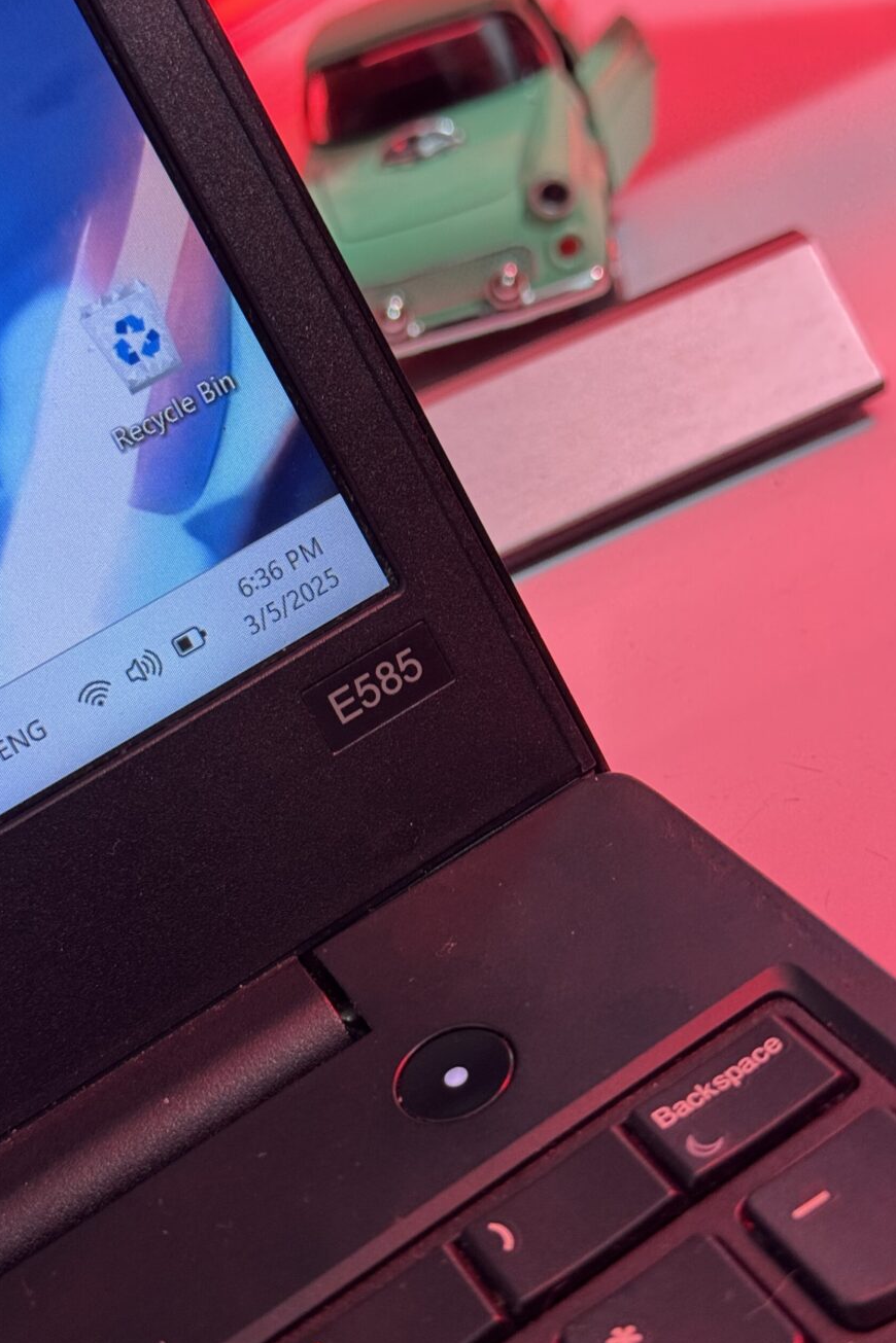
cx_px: 445
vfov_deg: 38.9
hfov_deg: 26.5
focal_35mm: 51
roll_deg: +21.9
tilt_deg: -32.1
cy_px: 683
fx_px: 1904
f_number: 1.78
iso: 400
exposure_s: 1/40
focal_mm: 6.76
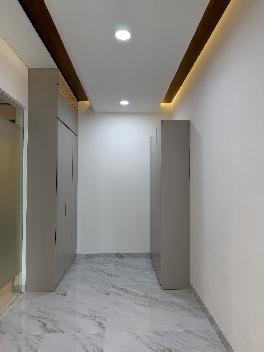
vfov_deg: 71.6
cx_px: 132
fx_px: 244
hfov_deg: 56.8
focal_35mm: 24
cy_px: 176
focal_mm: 6.76
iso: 100
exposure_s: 1/100
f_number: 1.78
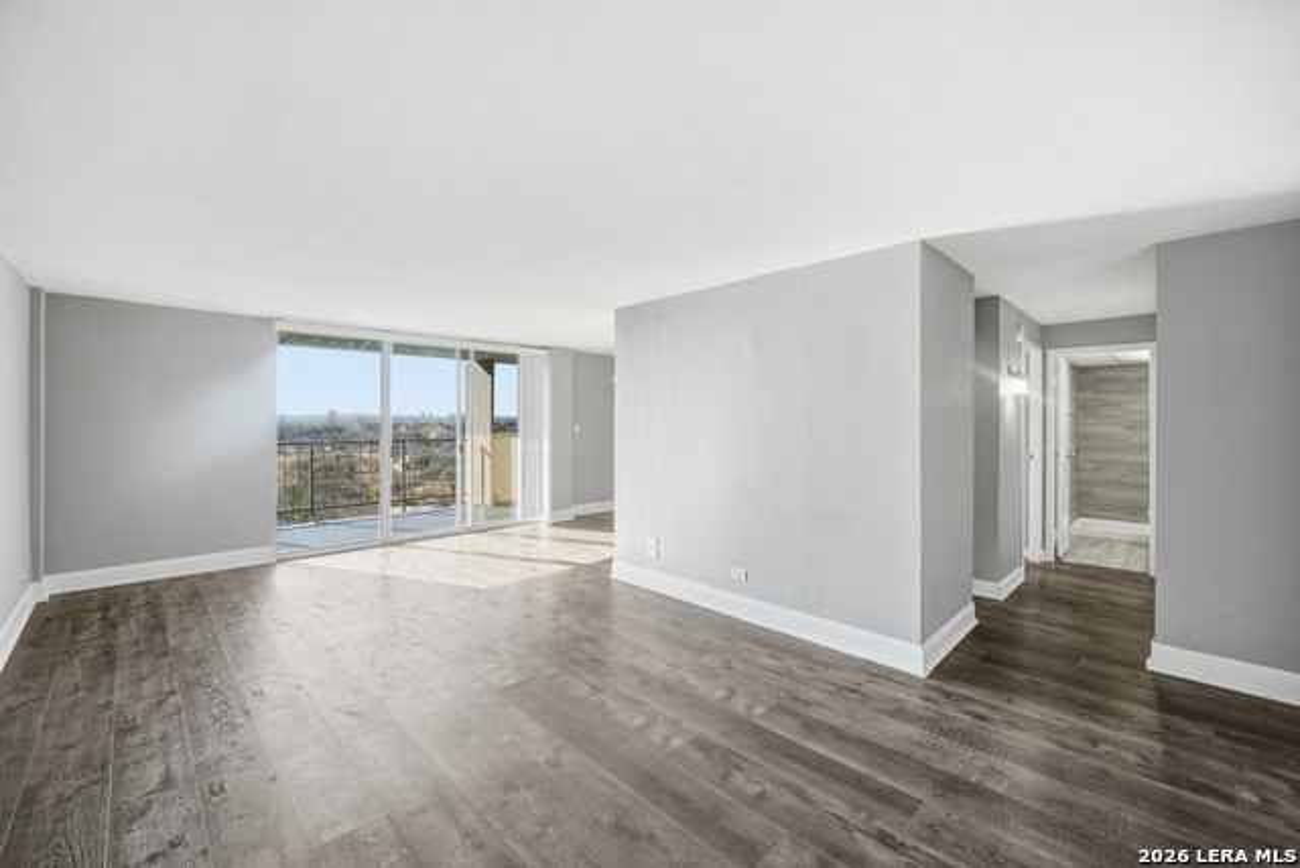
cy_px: 434
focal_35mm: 13
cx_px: 650
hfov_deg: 108.3
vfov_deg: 85.5
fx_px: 470
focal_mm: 9
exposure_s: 1/160
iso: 250
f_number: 6.3
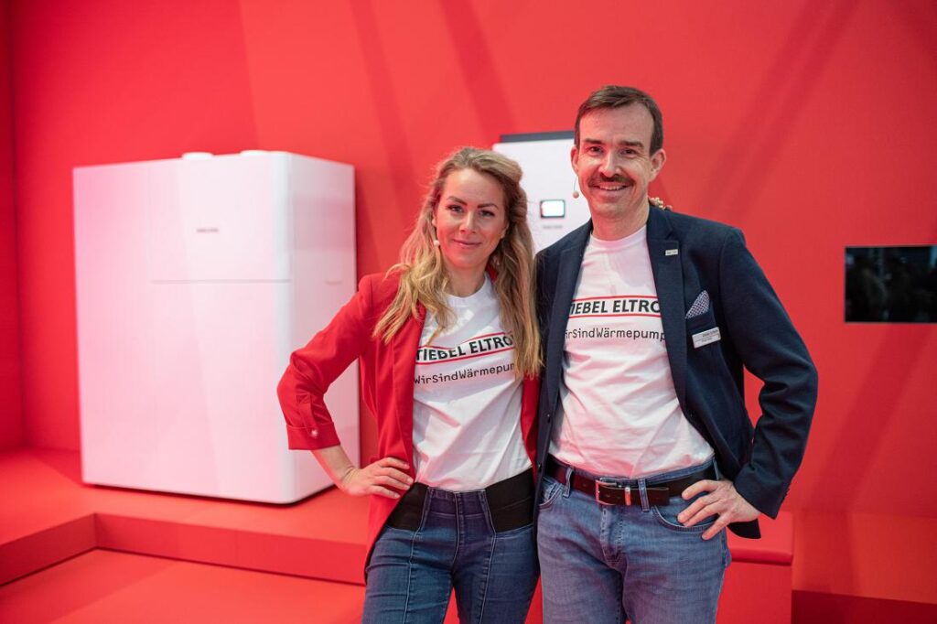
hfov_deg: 54.4
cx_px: 468
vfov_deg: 37.8
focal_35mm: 35
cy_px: 312
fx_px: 911
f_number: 2.8
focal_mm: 35
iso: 1000
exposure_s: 1/160
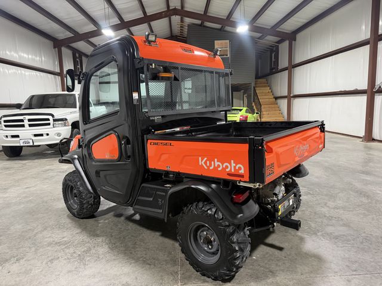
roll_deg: +4.5
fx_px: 265
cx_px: 191
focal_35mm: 24
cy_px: 143
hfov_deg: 71.6
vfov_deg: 56.8
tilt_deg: -7.9
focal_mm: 6.76
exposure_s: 1/60
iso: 400
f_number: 1.78
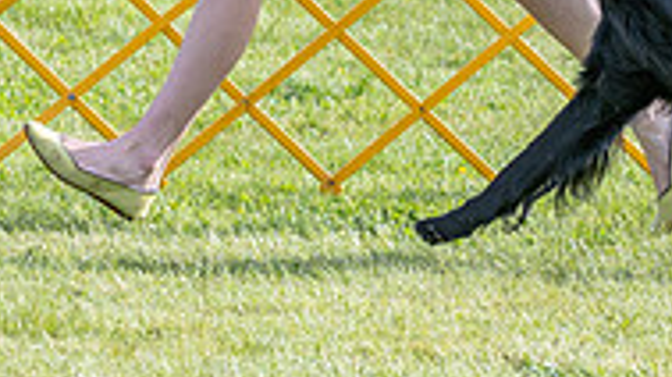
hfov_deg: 3.7
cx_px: 610
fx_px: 10310
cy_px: -266
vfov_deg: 2.1
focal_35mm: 579
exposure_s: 1/1250
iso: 640
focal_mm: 144
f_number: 5.6
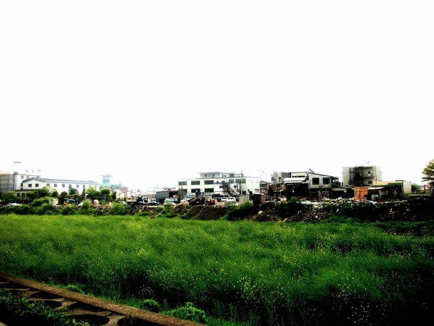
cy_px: 163
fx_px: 464
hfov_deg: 50.1
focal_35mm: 37
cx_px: 217
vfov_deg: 38.7
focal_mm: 6.1
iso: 50
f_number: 6.7
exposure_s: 1/350
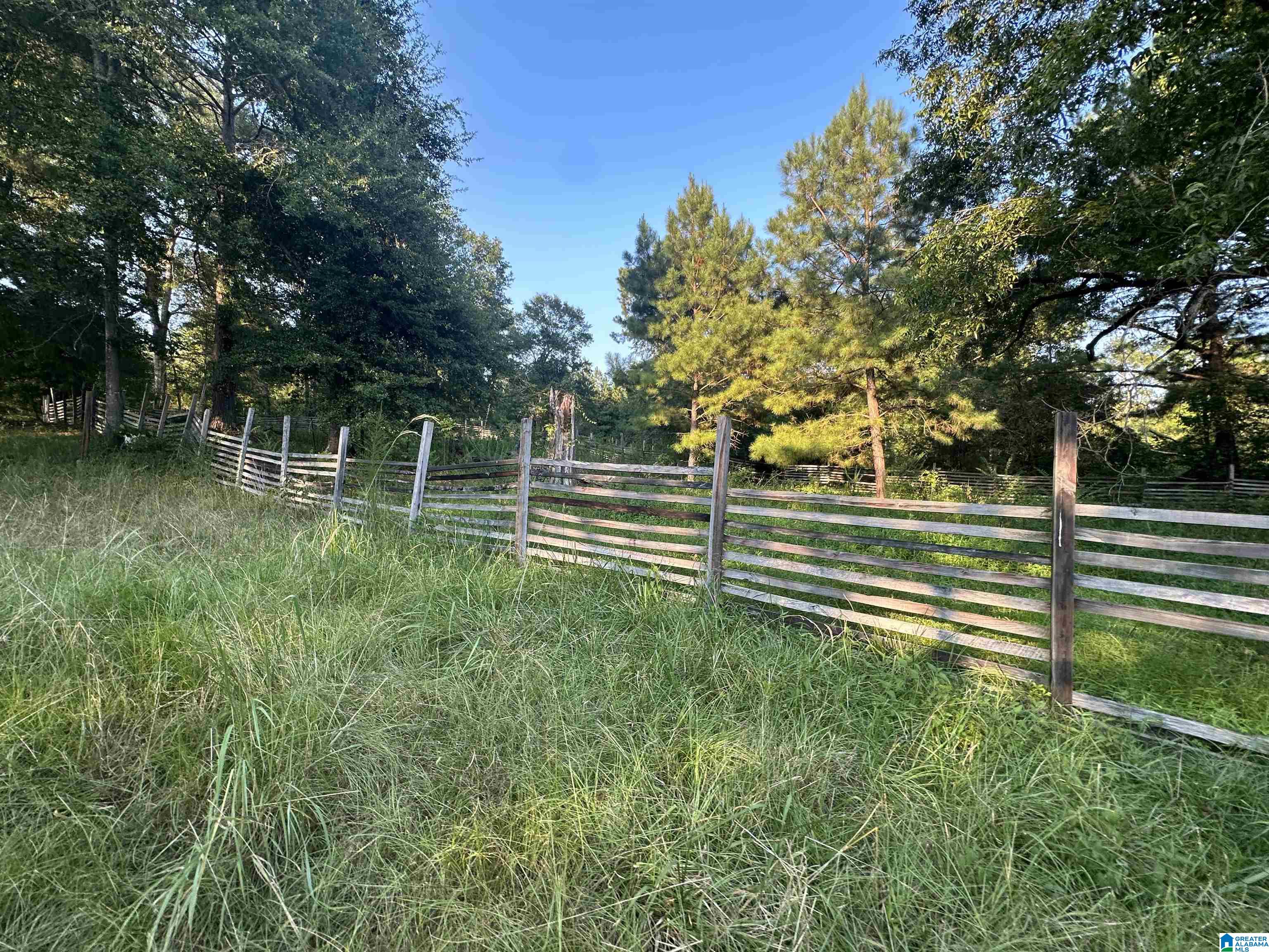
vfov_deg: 85.7
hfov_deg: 102.1
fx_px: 513
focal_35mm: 14
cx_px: 634
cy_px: 476
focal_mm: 2.22
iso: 40
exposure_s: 1/144
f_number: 2.2
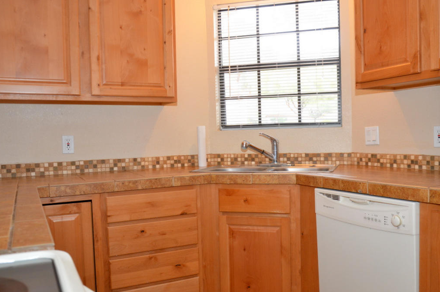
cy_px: 156
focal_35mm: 32
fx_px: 390
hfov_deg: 58.6
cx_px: 248
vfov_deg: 41.0
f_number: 4
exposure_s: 1/60
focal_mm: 18
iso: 640
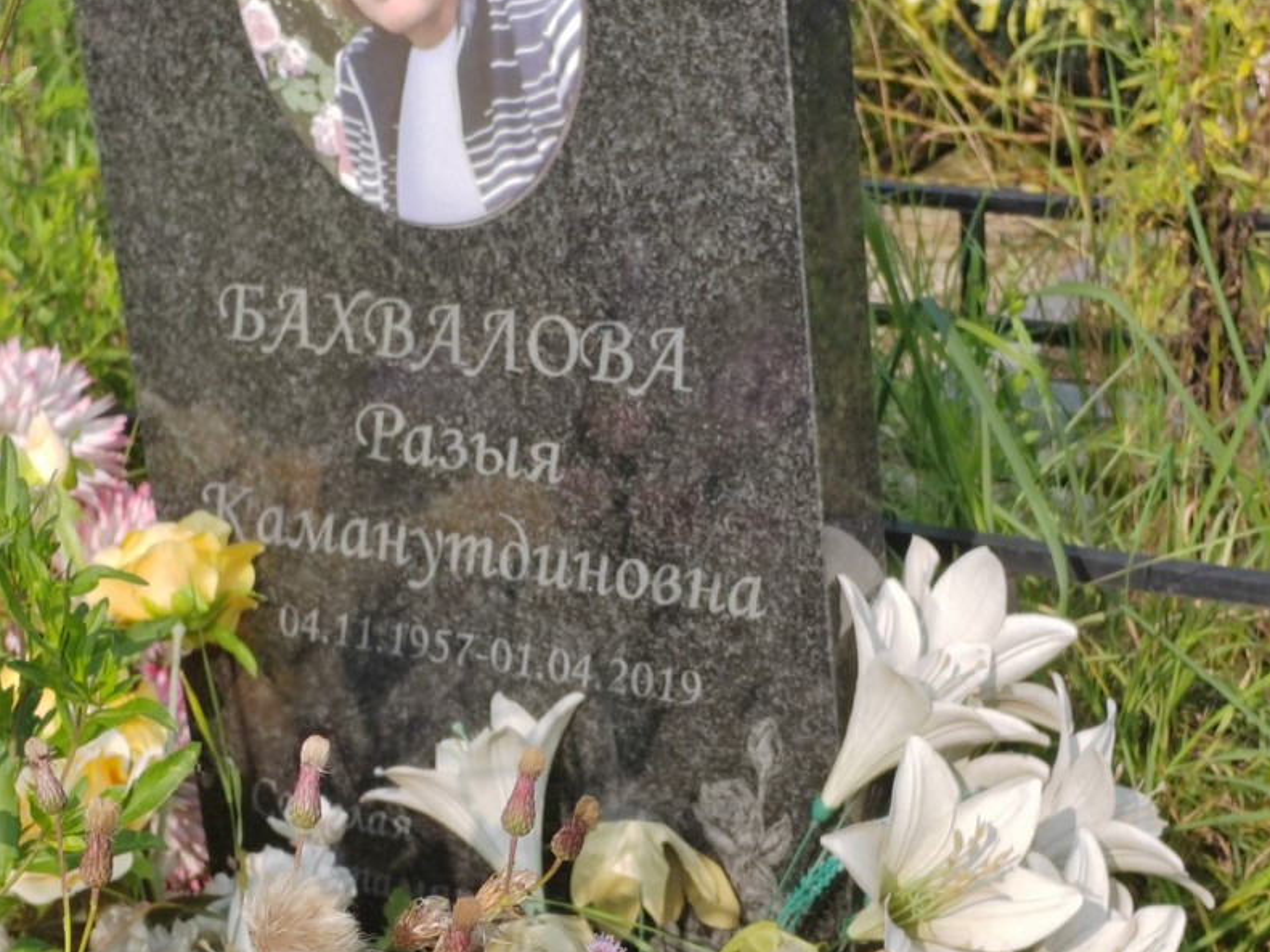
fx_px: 3155
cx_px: 641
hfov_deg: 22.8
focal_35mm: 86
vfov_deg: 17.2
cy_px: 475
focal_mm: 5.52
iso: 100
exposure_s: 1/1100
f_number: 1.9
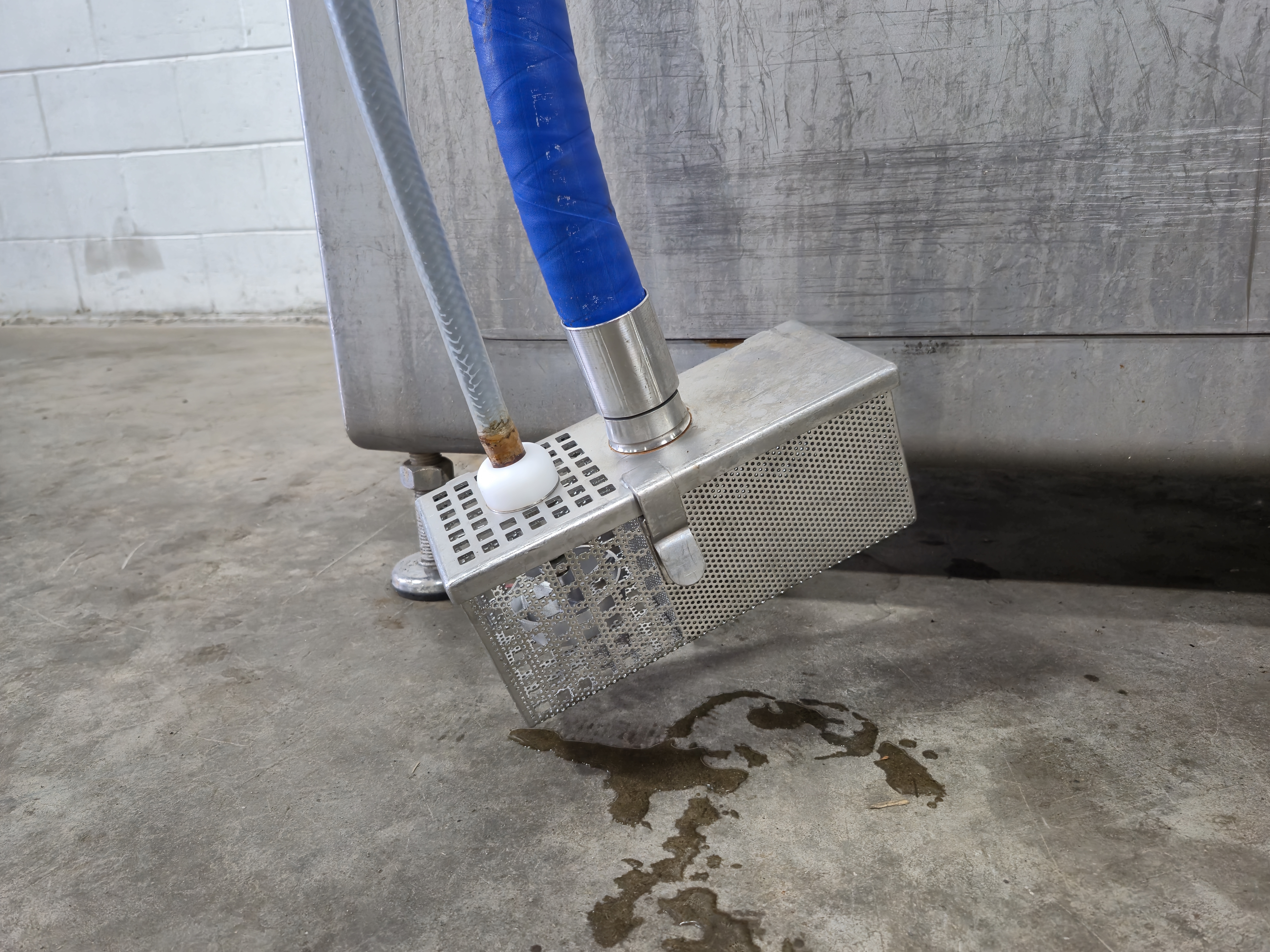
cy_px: 476
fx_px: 844
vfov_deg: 58.9
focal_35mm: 23
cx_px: 635
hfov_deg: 73.9
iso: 200
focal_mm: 5.4
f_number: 1.8
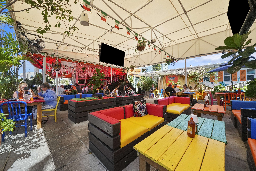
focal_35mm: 13
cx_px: 128
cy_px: 86
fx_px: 92
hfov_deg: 108.3
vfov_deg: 85.5
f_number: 11
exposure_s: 1/320
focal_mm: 13
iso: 2000
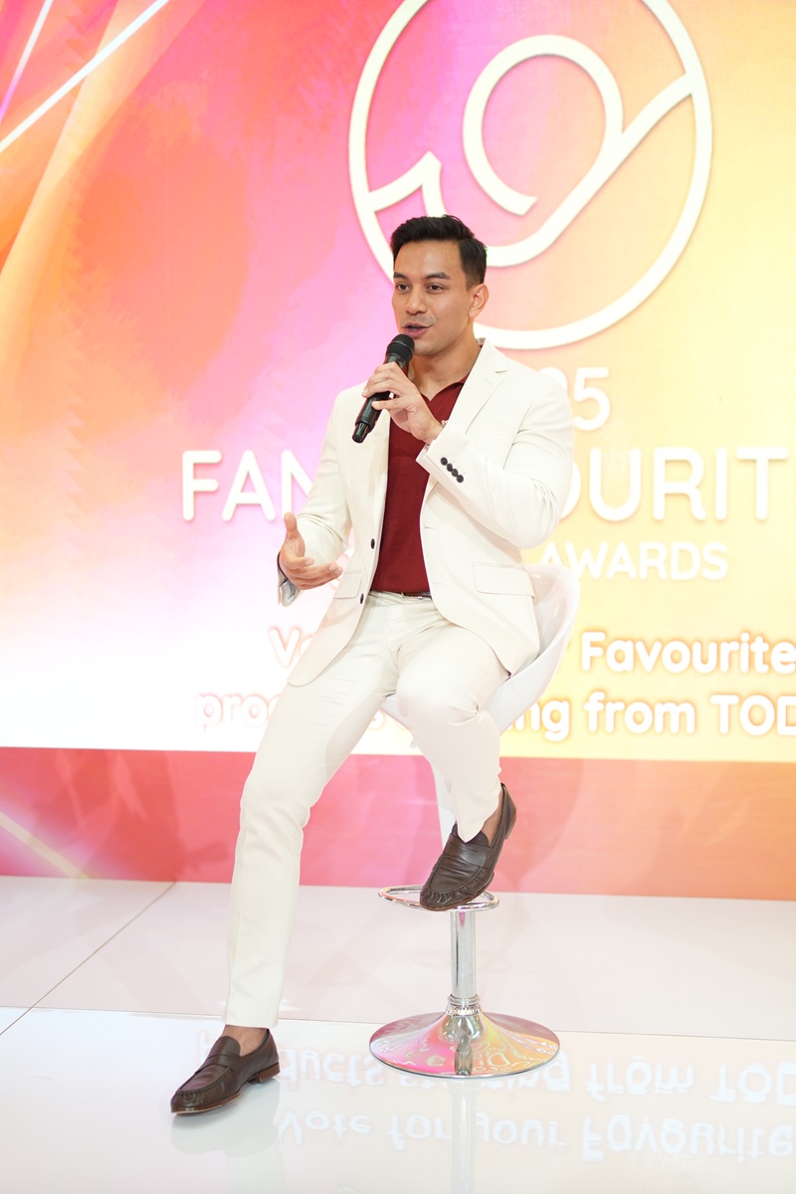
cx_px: 398
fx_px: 1658
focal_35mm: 50
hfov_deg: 27.0
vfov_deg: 39.6
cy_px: 597
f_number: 1.8
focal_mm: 50
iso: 640
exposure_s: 1/250
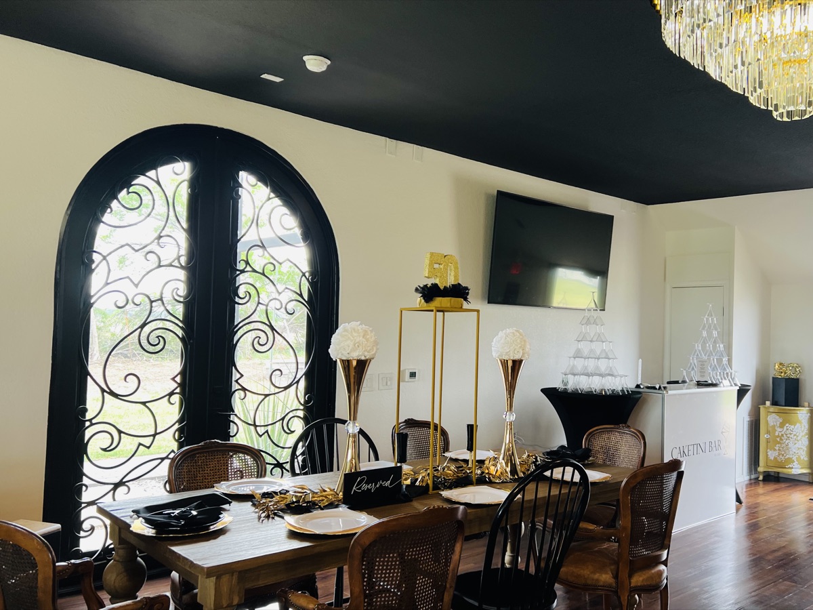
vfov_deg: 53.1
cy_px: 305
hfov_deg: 67.3
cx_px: 406
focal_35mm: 26
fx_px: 611
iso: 64
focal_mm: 5.7
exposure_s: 1/60
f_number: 1.5
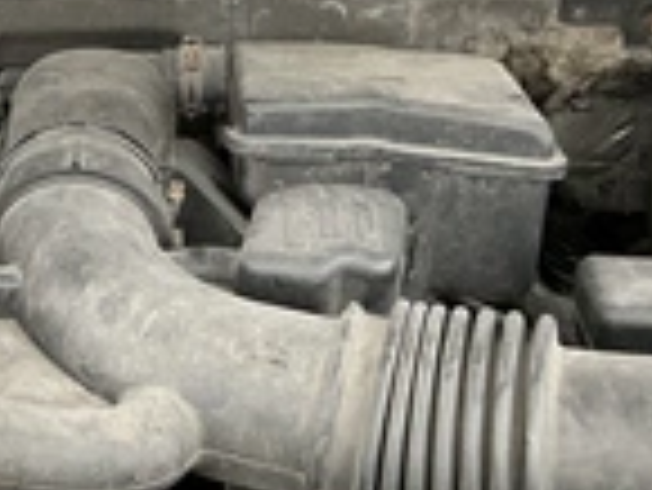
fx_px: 1452
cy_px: 171
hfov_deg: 24.4
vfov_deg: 19.1
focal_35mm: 77
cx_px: 27
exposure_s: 1/230
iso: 20
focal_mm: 3
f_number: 1.8
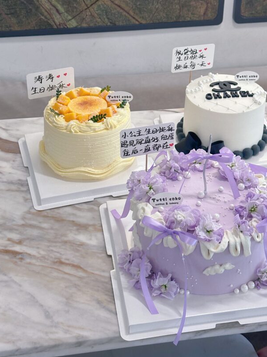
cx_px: 160
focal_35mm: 61
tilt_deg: -31.4
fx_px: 628
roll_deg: -1.7
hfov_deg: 24.0
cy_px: 134
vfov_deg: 31.5
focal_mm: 6.86
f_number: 1.78
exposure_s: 1/50
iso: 200
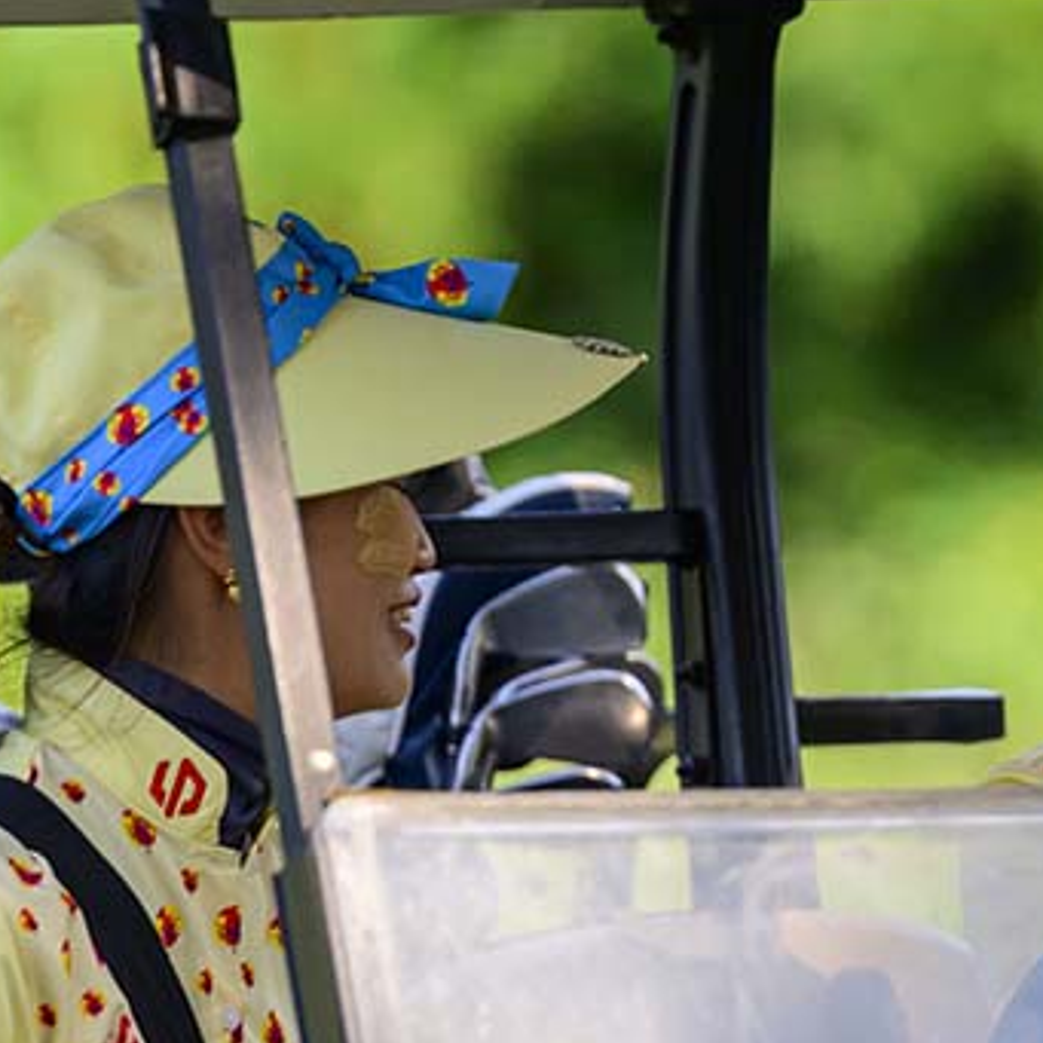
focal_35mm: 478
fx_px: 16294
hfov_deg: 3.7
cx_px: 792
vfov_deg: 3.7
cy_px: 954
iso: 1000
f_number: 2.8
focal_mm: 200
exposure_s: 1/4000
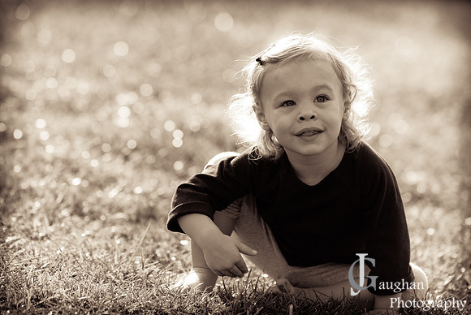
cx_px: 236
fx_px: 3340
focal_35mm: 255
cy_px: 158
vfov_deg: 5.4
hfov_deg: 8.1
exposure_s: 1/1000
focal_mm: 170
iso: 250
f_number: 2.8
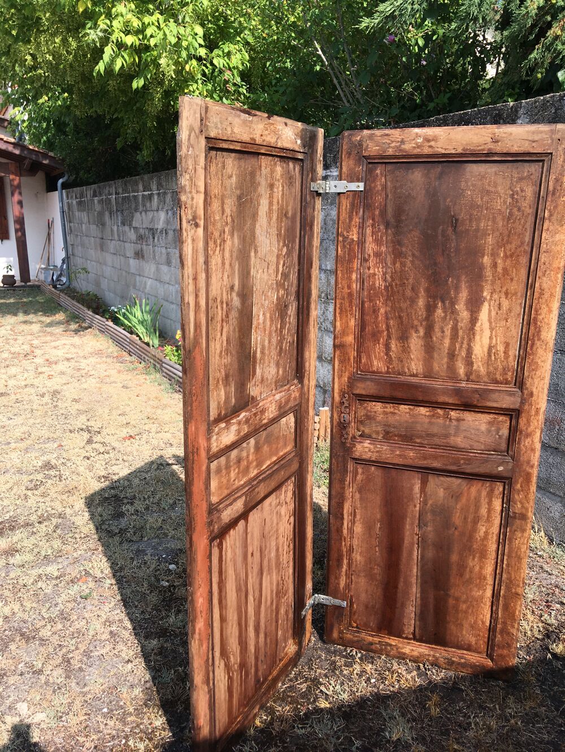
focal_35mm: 29
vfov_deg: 61.7
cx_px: 282
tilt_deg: -14.4
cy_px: 376
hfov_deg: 48.2
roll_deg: +0.0
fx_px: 631
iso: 25
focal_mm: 4.15
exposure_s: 1/668
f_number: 2.2
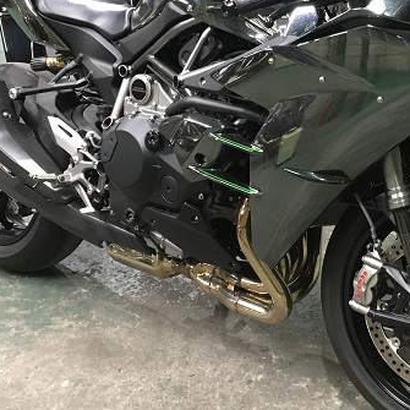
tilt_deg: -20.7
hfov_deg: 31.3
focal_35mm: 54
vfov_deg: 31.5
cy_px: 152
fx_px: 724
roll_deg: +3.9
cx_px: 280
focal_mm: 4.15
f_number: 2.2
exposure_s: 1/17
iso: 200
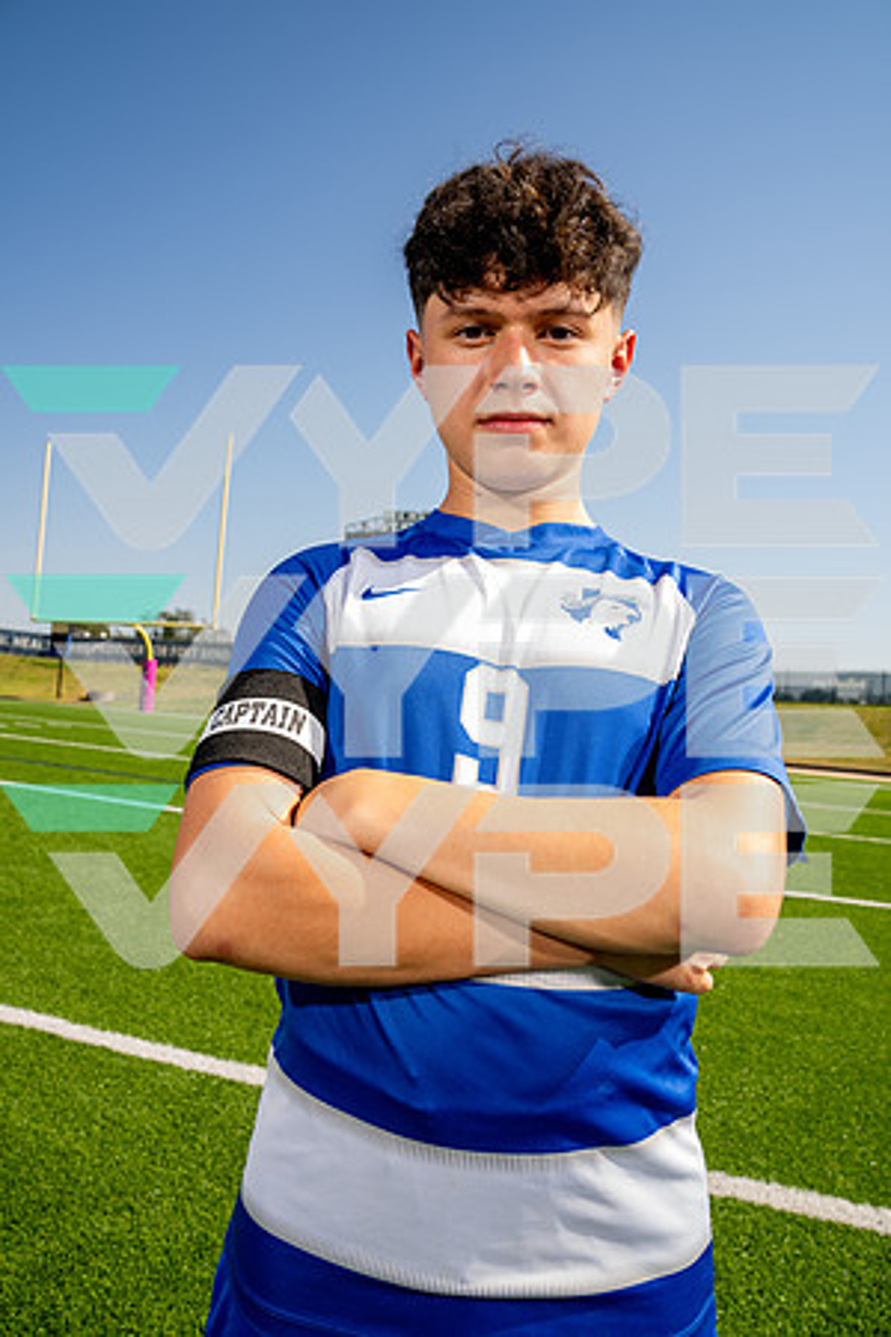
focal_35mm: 24
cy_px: 668
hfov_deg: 53.1
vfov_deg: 73.7
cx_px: 446
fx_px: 891
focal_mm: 24
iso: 50
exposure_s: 1/125
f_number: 7.1
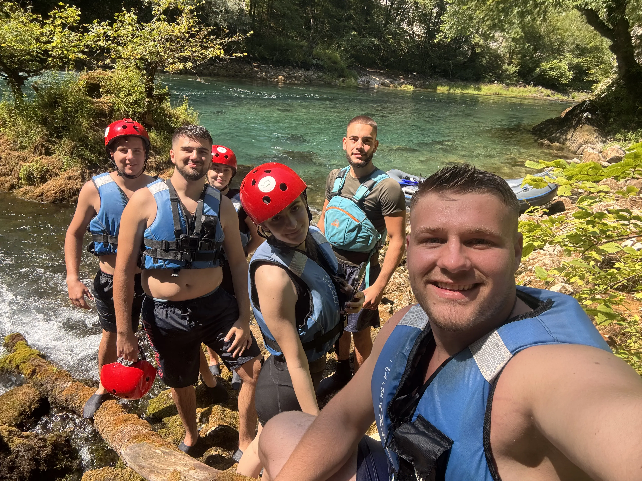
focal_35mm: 23
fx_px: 427
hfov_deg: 73.9
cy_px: 240
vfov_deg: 58.9
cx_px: 321
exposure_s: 1/264
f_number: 1.9
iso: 25
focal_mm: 2.69
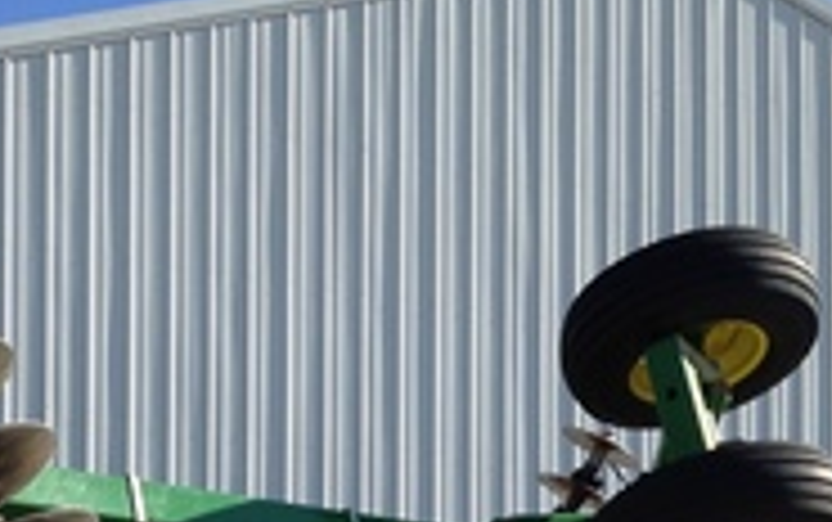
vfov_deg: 11.3
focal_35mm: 109
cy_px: 891
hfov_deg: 19.0
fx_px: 2474
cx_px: 243
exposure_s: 1/1255
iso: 64
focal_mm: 4.28
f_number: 2.4
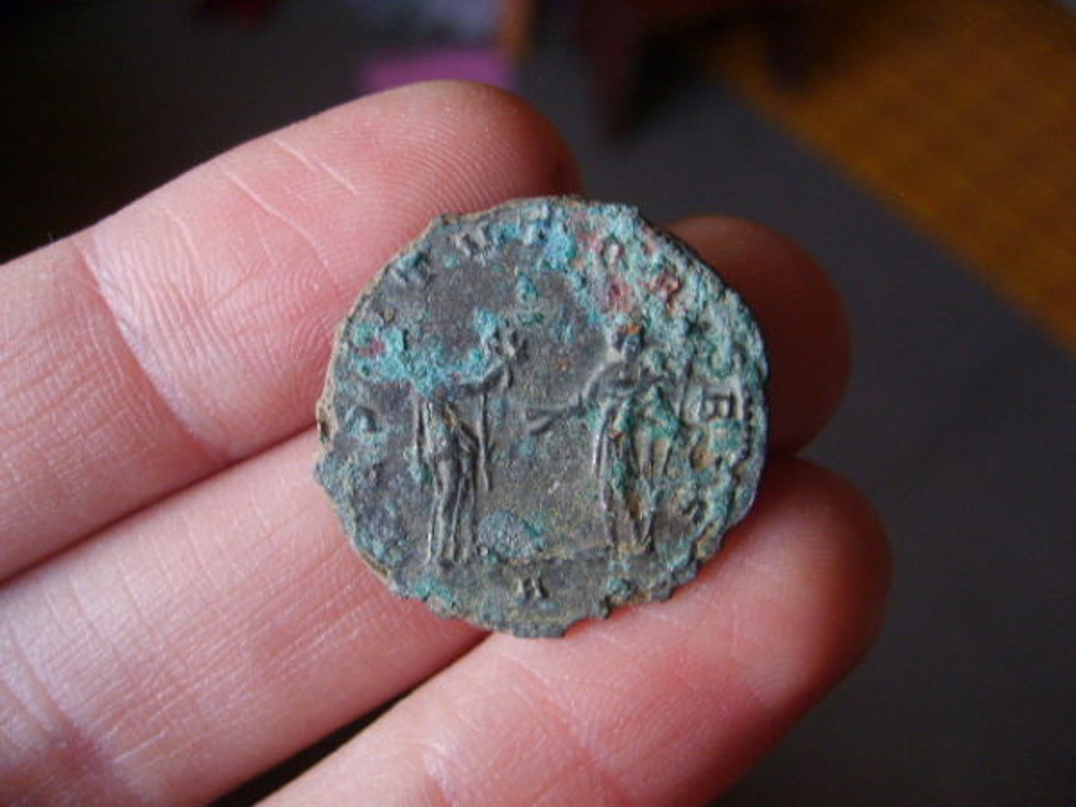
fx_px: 1088
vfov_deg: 40.7
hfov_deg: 52.6
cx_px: 538
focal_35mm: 35
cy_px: 404
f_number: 2.8
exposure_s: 1/8
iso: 139
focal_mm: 5.8
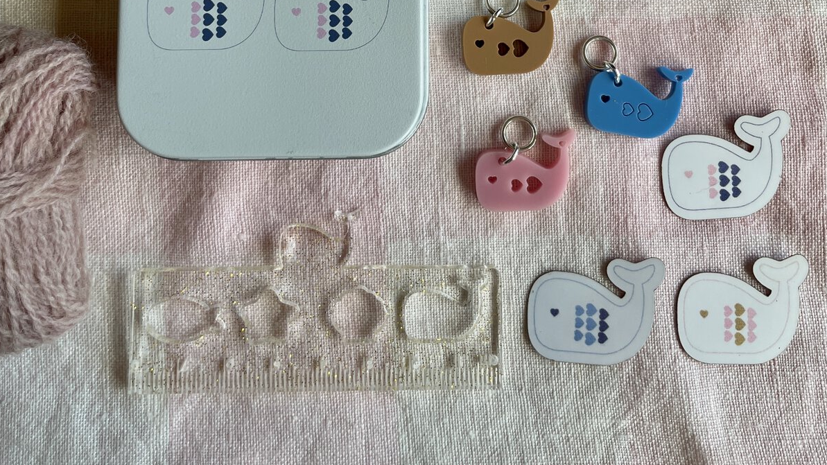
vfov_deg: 28.8
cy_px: -20
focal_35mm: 38
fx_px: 833
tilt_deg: -85.5
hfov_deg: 52.8
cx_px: 413
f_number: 1.6
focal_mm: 4.2
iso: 32
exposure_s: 1/136
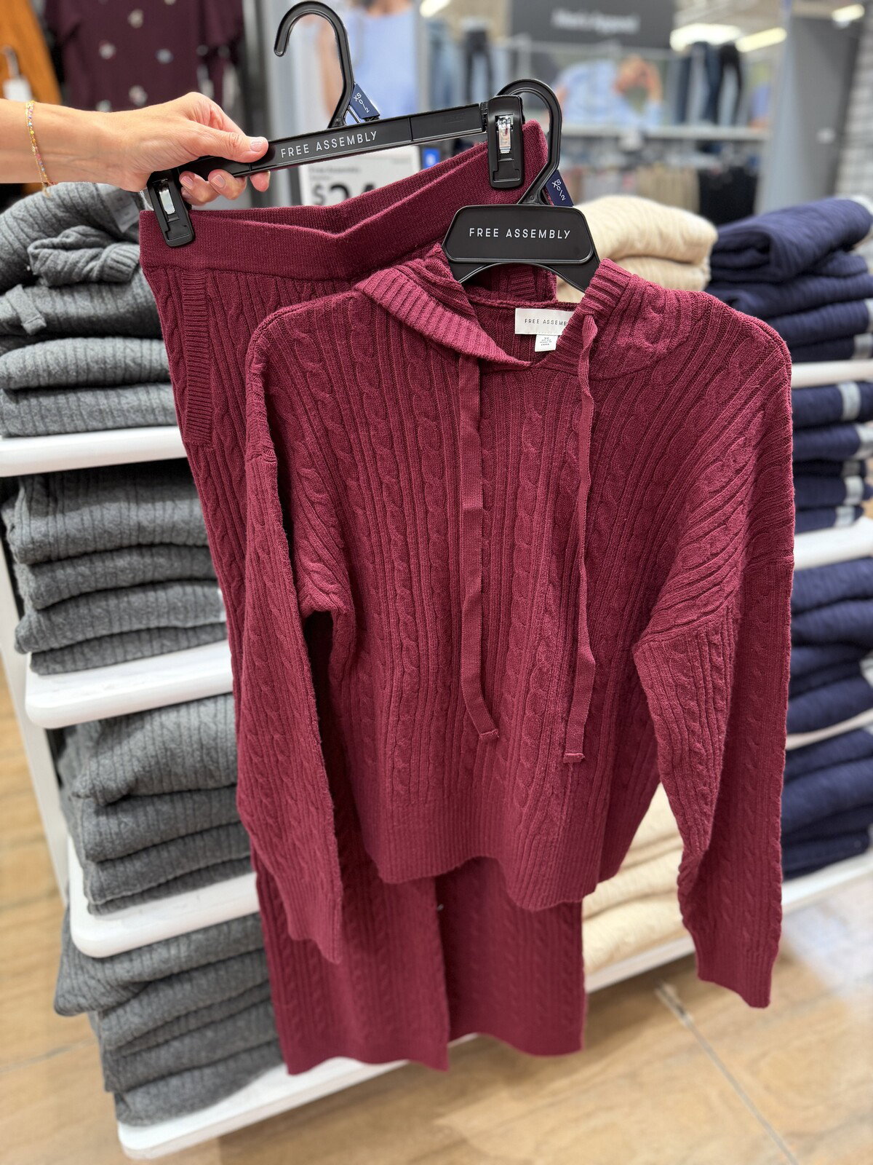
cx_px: 436
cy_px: 582
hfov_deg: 56.8
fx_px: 807
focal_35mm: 24
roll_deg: +0.8
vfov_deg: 71.6
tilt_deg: -24.1
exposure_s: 1/77
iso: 200
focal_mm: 6.76
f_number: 1.78
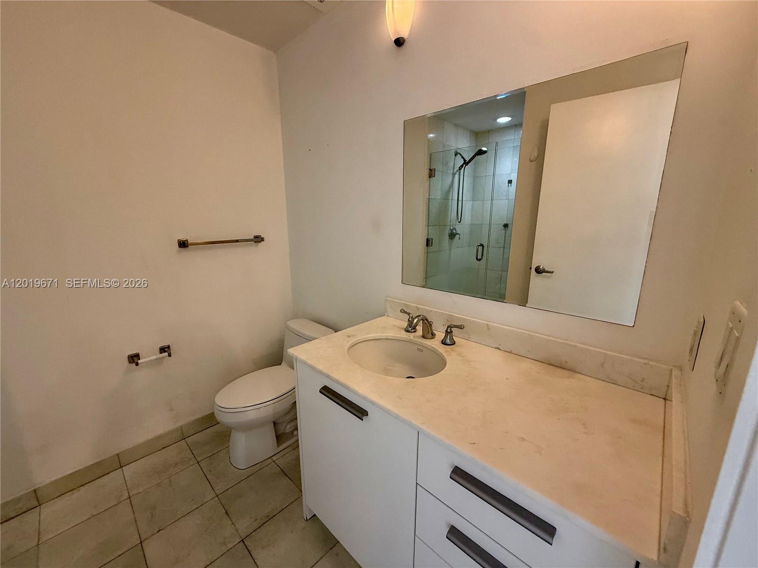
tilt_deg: -11.6
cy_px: 284
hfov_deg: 102.1
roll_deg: +0.2
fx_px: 307
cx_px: 379
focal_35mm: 14
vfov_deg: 85.7
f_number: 2.2
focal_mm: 2.22
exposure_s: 1/60
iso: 250
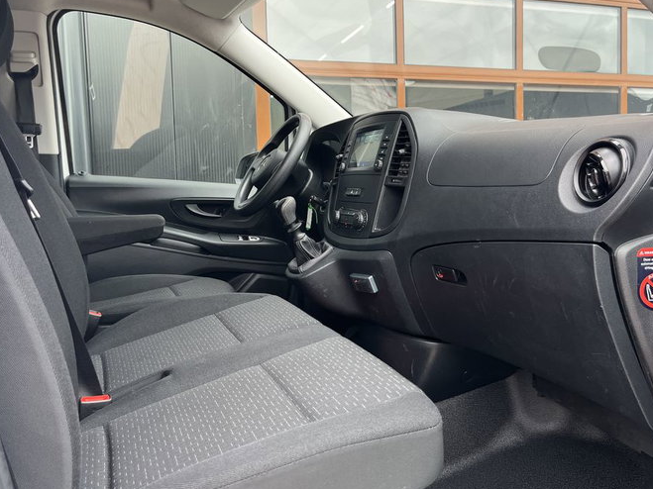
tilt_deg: -4.7
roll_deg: +1.3
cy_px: 230
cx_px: 336
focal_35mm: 30
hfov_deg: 60.0
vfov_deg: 46.8
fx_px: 566
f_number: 1.6
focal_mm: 5.1
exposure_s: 1/121
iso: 80
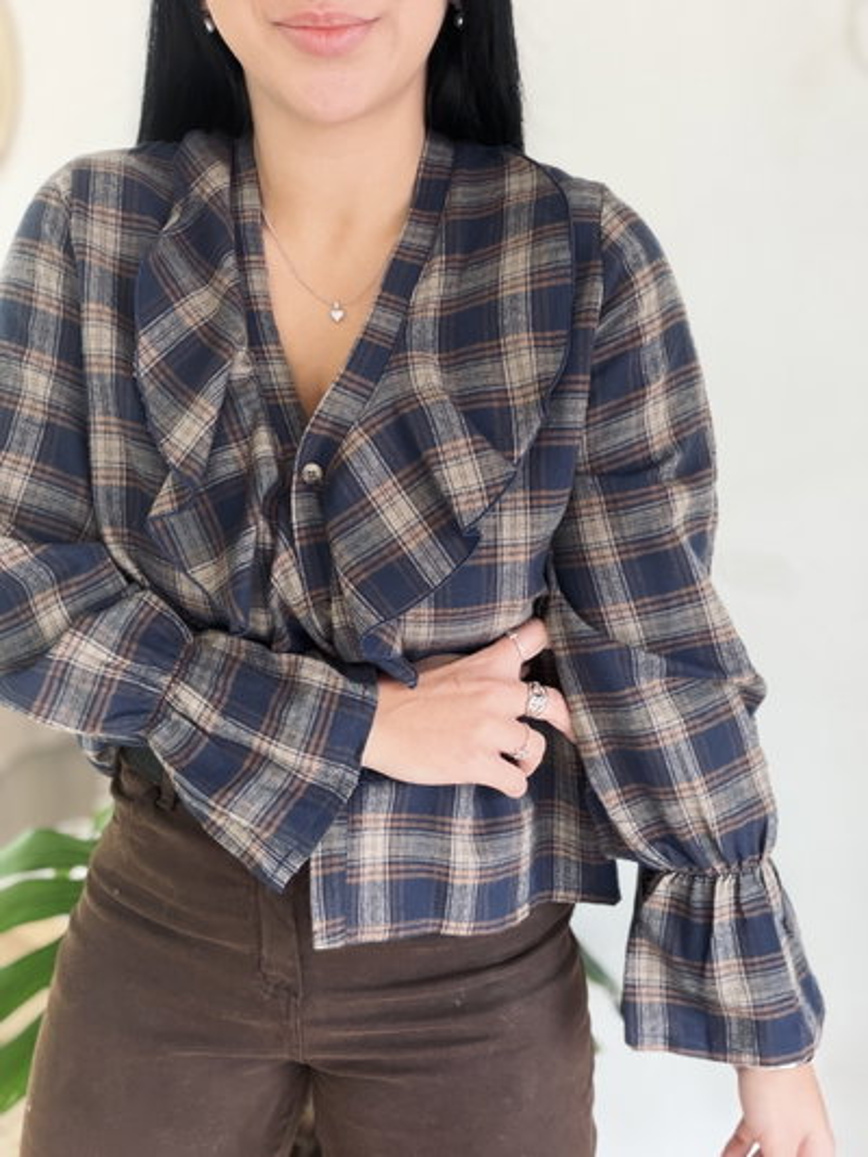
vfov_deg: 60.0
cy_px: 578
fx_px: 1003
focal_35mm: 30
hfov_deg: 46.8
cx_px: 434
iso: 250
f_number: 1.9
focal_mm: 2.71
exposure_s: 1/50
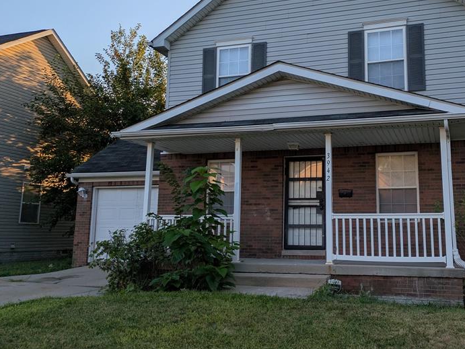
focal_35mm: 37
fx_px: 497
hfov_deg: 49.7
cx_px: 288
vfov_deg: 38.5
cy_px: 140
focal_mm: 5.43
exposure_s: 1/1185
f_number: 1.89
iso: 42
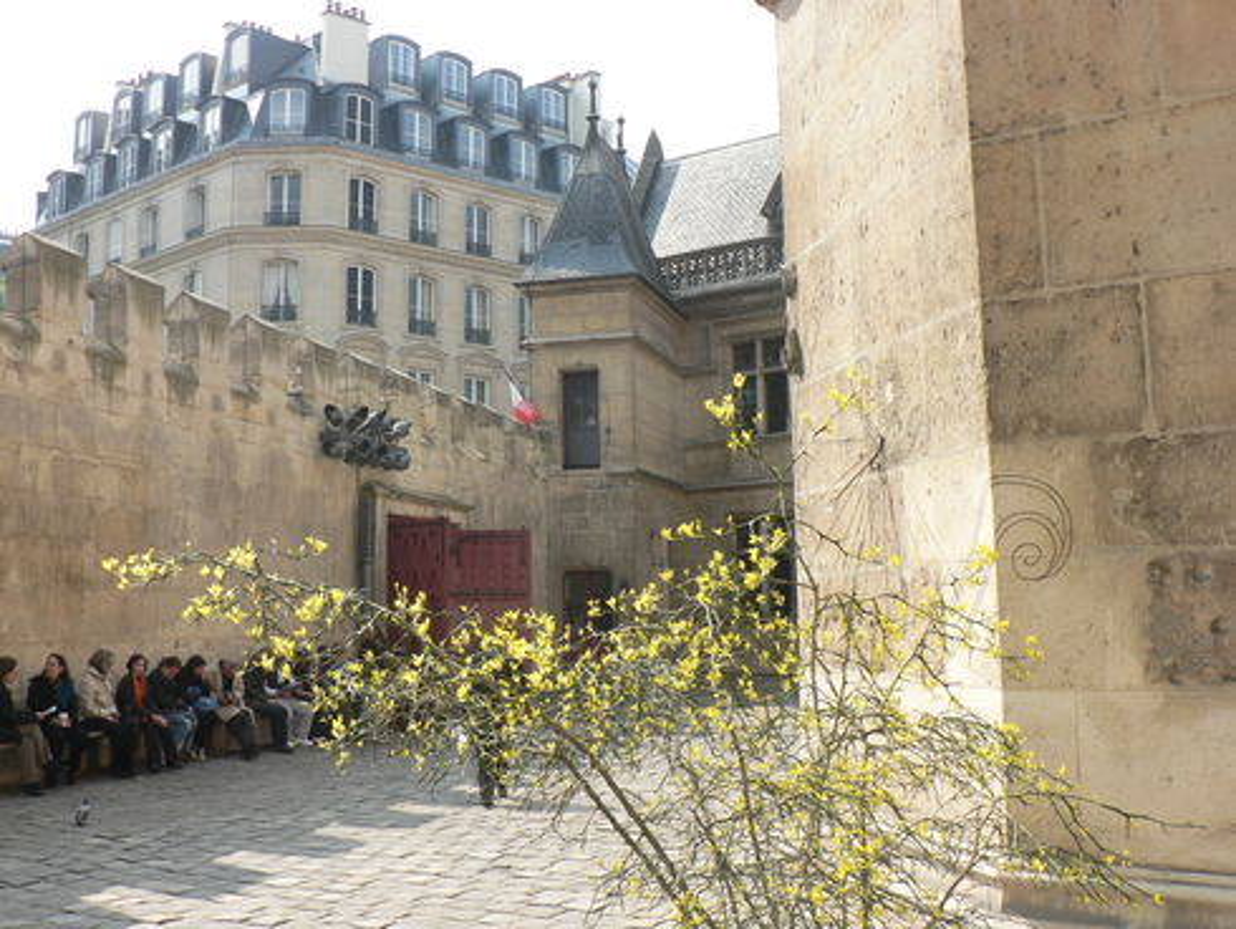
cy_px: 464
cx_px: 618
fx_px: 1322
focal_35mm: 37
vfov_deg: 38.7
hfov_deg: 50.1
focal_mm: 6.4
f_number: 4
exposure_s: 1/250
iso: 64
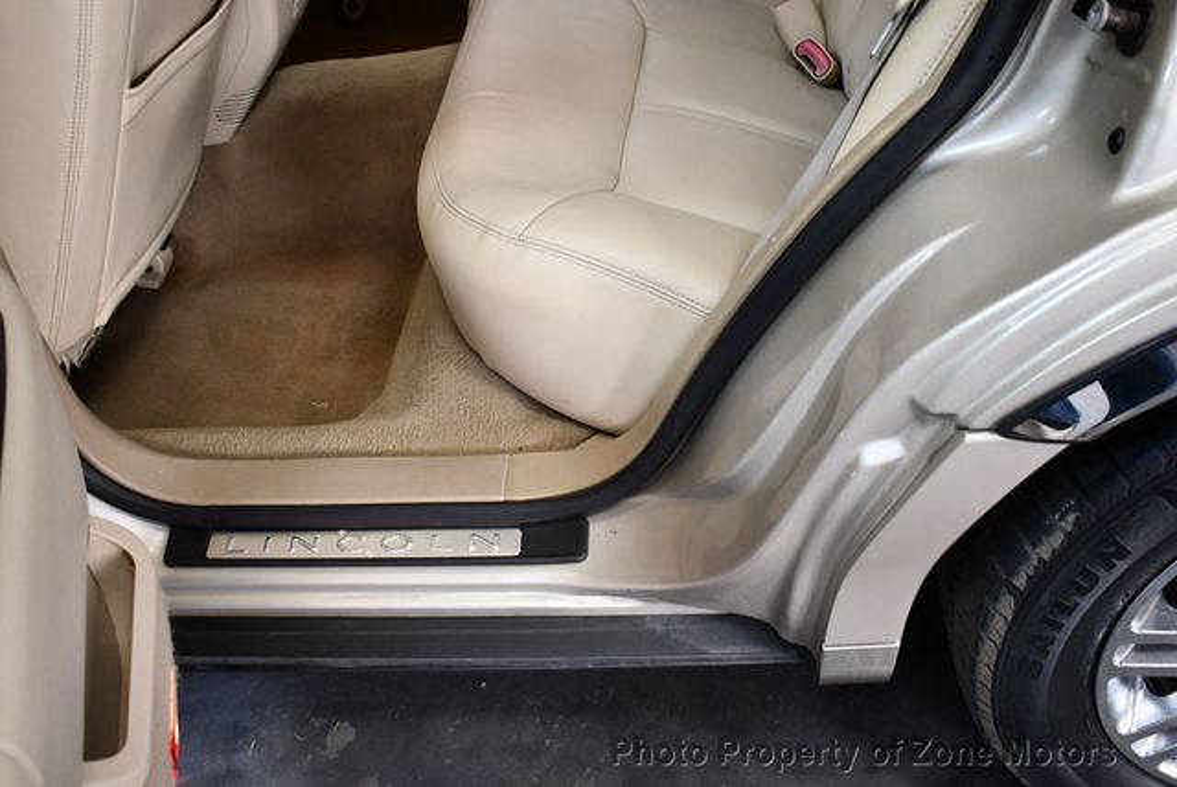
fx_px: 1178
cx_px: 588
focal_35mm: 36
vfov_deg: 36.9
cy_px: 394
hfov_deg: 53.1
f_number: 3.5
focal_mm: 18
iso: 900
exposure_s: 1/125
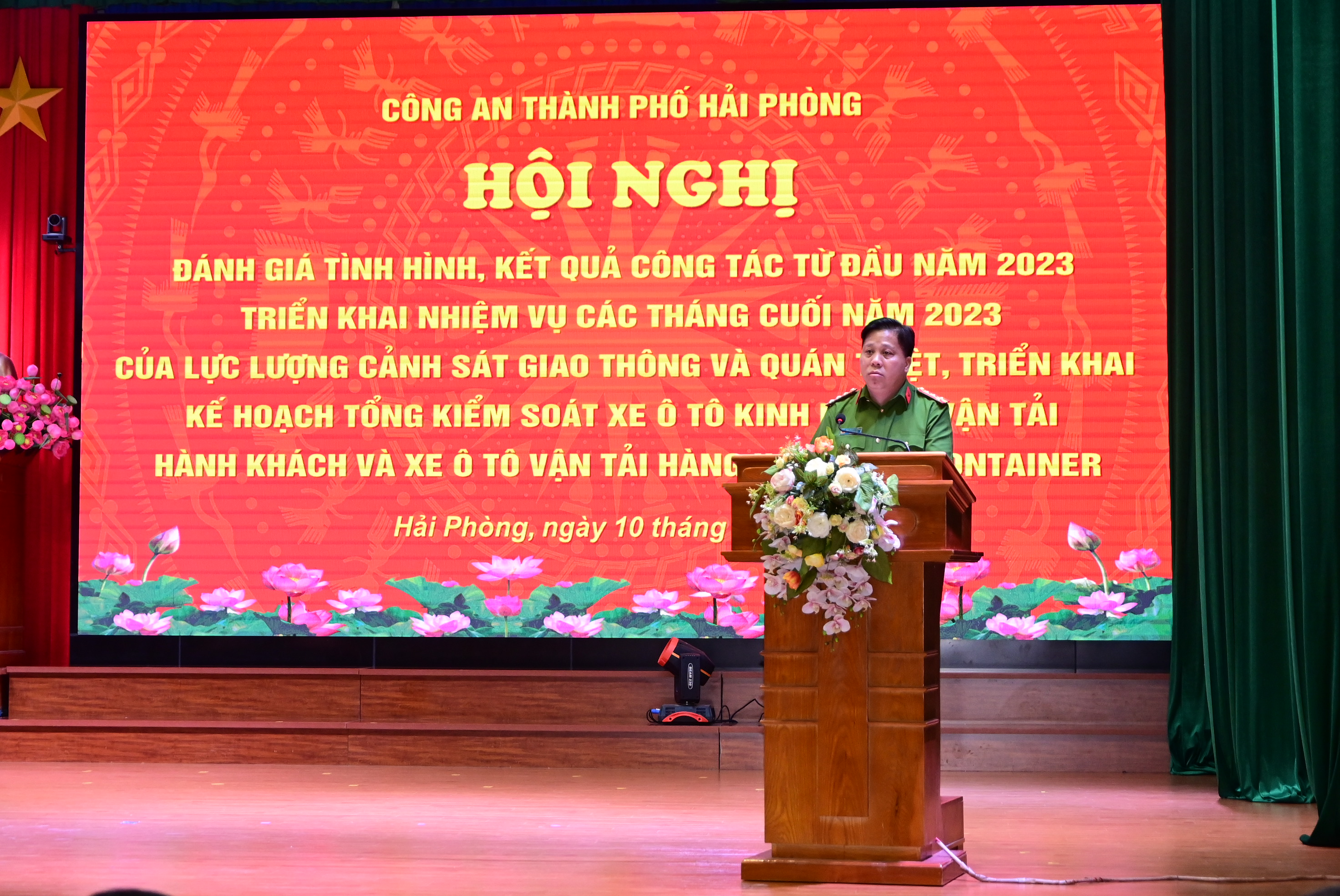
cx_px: 670
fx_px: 2682
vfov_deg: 19.0
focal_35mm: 72
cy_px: 448
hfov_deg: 28.1
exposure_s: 1/200
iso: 2000
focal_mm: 48
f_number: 4.8
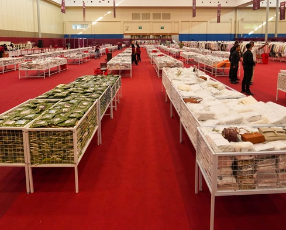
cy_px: 57
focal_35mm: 23
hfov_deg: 72.6
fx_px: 195
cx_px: 143
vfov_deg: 57.8
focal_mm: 12
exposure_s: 1/100
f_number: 3.5
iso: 2500
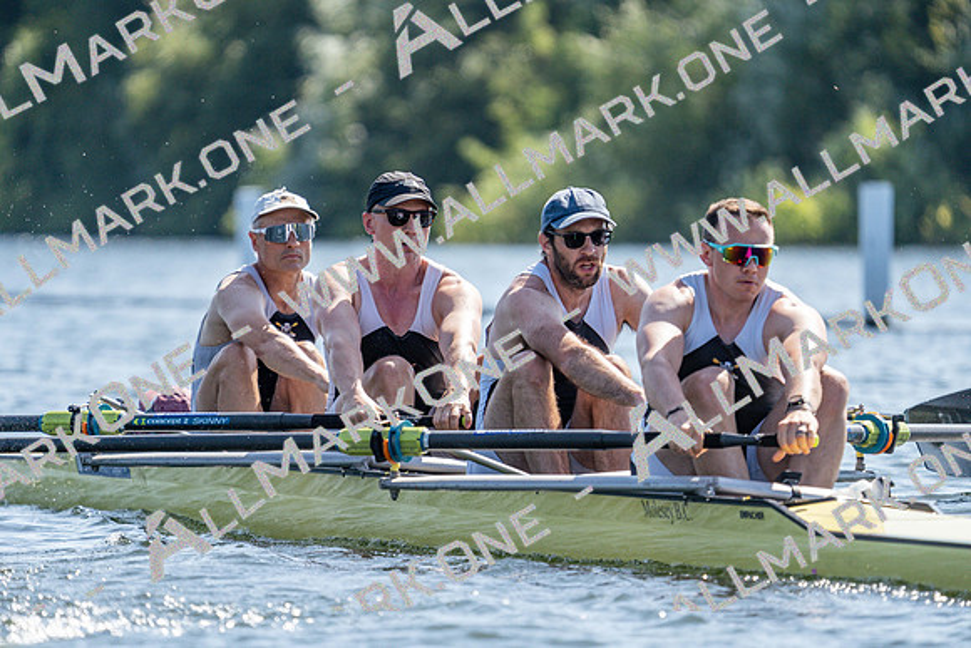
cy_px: 324
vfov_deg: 3.3
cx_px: 486
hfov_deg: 4.9
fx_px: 11303
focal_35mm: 419
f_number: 6.3
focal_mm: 419
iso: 500
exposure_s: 1/2000
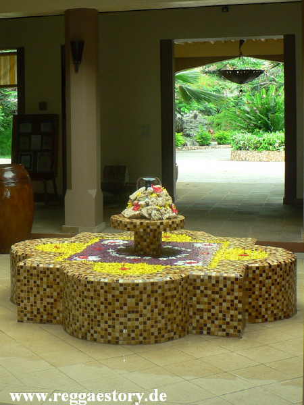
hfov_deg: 40.7
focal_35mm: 35
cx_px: 152
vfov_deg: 52.6
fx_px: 410
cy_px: 202
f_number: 2.8
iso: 100
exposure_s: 1/60
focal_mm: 6
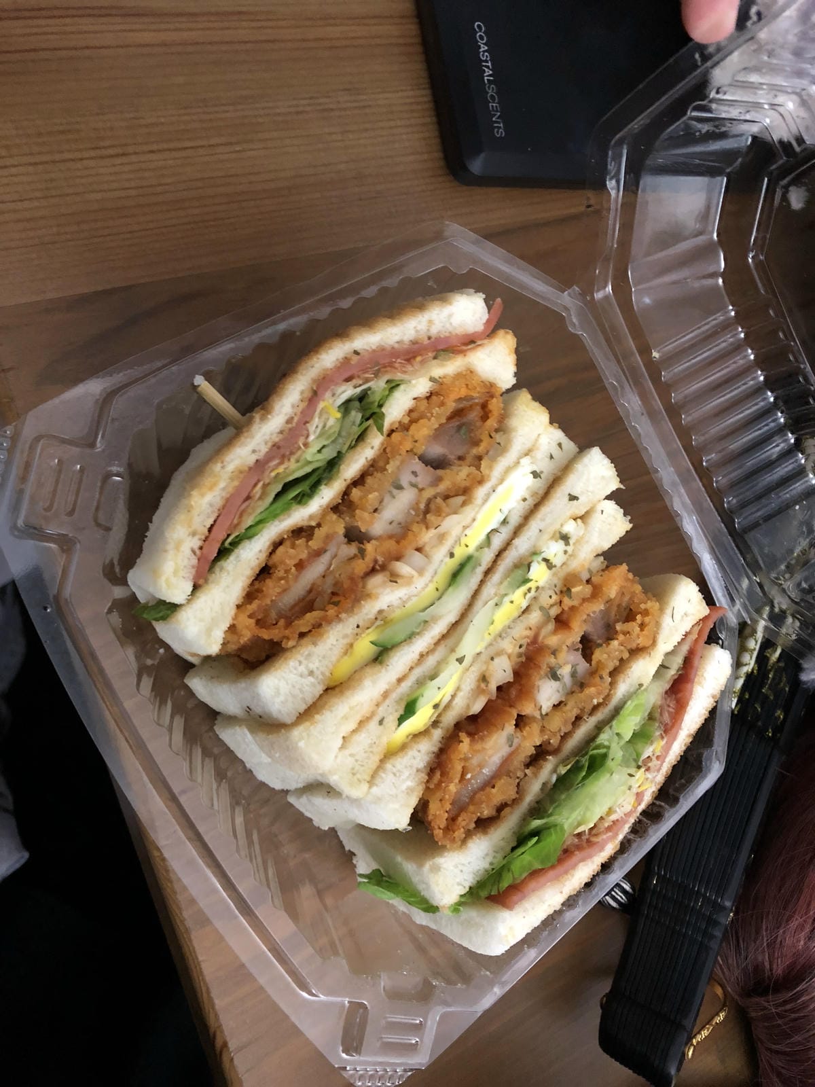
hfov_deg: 48.2
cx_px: 408
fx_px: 910
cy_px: 544
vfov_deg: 61.7
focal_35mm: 29
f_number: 1.8
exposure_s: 1/5
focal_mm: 3.99
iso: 100
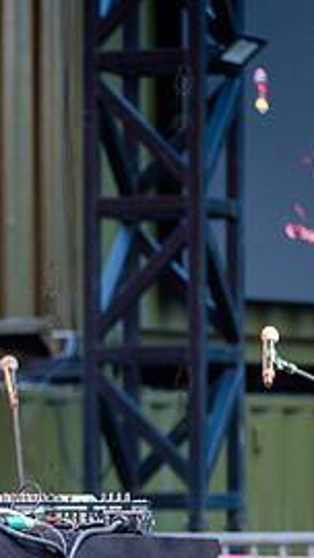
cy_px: 414
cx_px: -362
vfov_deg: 5.6
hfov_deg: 3.2
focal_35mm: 382
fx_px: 5651
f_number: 3.2
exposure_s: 1/250
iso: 2000
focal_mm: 135
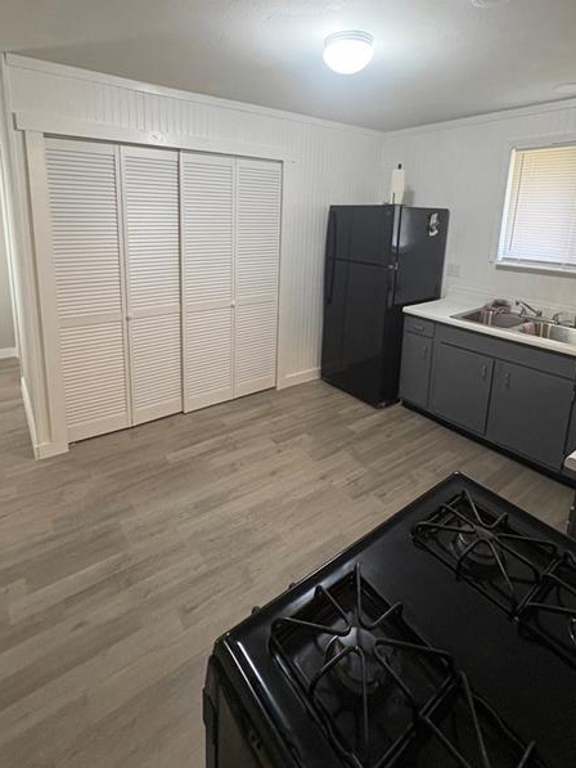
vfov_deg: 85.9
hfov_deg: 71.6
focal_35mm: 18
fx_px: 399
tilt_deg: -9.0
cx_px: 271
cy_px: 286
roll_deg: -2.1
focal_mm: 2.22
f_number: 2.2
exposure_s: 1/60
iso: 400
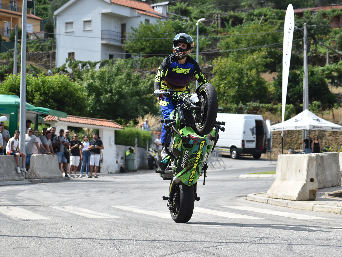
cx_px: 173
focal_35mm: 114
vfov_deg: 13.0
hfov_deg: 17.3
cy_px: 128
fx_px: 1126
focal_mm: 70
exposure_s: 1/1250
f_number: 5.6
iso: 400
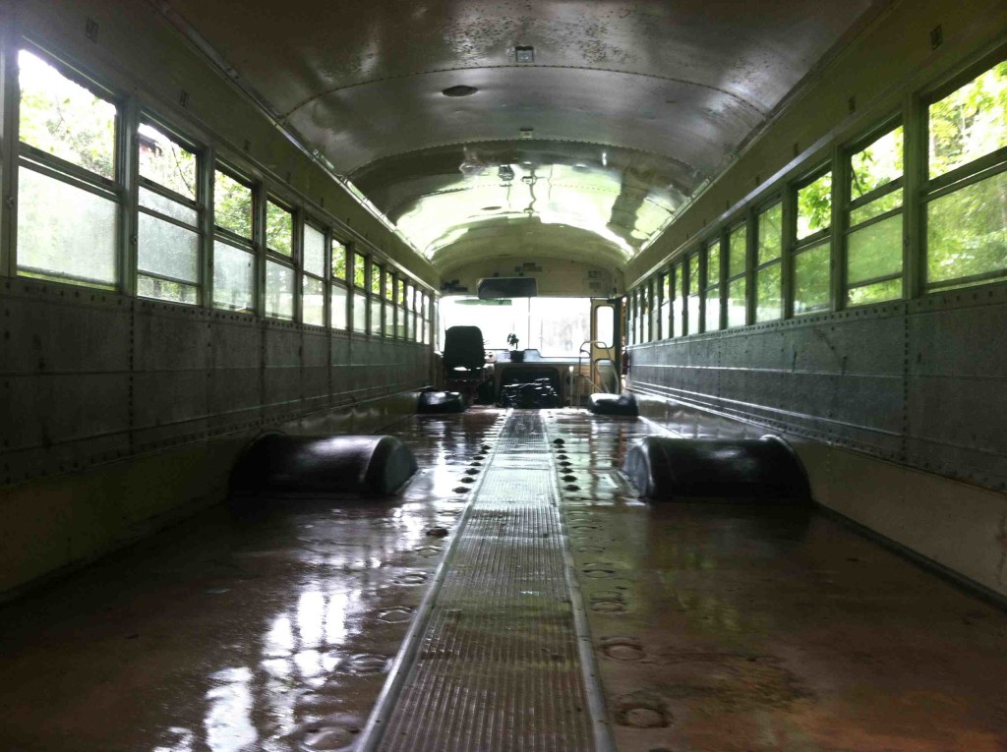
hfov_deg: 52.7
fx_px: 1017
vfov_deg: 40.6
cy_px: 376
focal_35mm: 35
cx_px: 504
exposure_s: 1/15
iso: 80
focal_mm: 3.85
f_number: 2.8
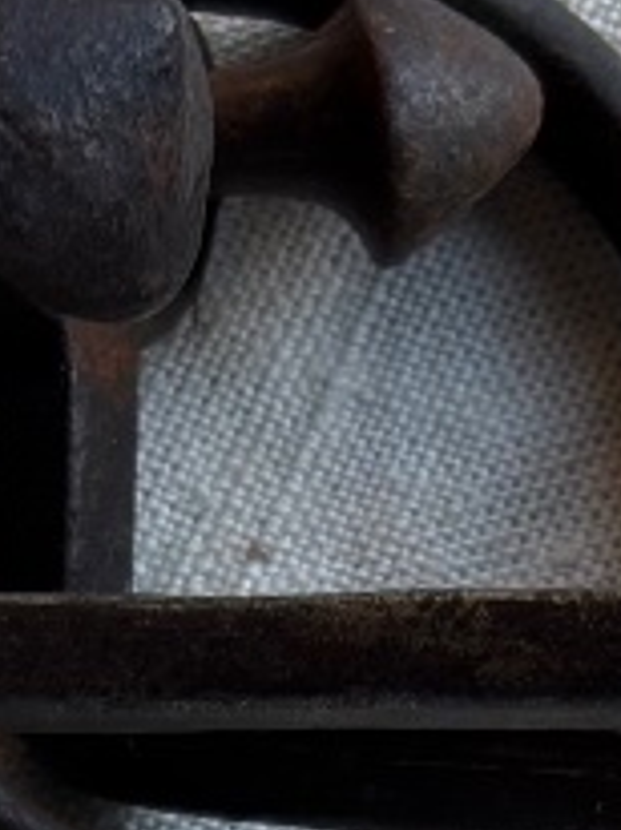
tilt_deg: -77.6
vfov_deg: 6.2
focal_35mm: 303
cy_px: 2176
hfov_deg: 4.8
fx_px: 7263
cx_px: -456
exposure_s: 1/93
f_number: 1.6
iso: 50
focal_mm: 5.96
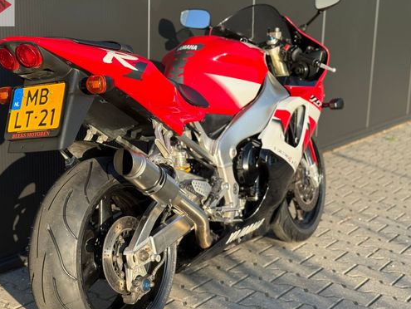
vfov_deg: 23.7
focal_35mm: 62
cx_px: 159
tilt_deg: -12.2
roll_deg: -0.9
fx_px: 737
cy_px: 170
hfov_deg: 31.1
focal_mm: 6.76
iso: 100
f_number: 1.78
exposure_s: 1/1285
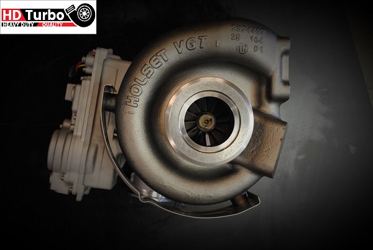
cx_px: 186
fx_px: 373
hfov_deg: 53.1
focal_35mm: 36
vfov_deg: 36.9
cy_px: 125
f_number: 4
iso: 1000
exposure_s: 1/30
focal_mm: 24
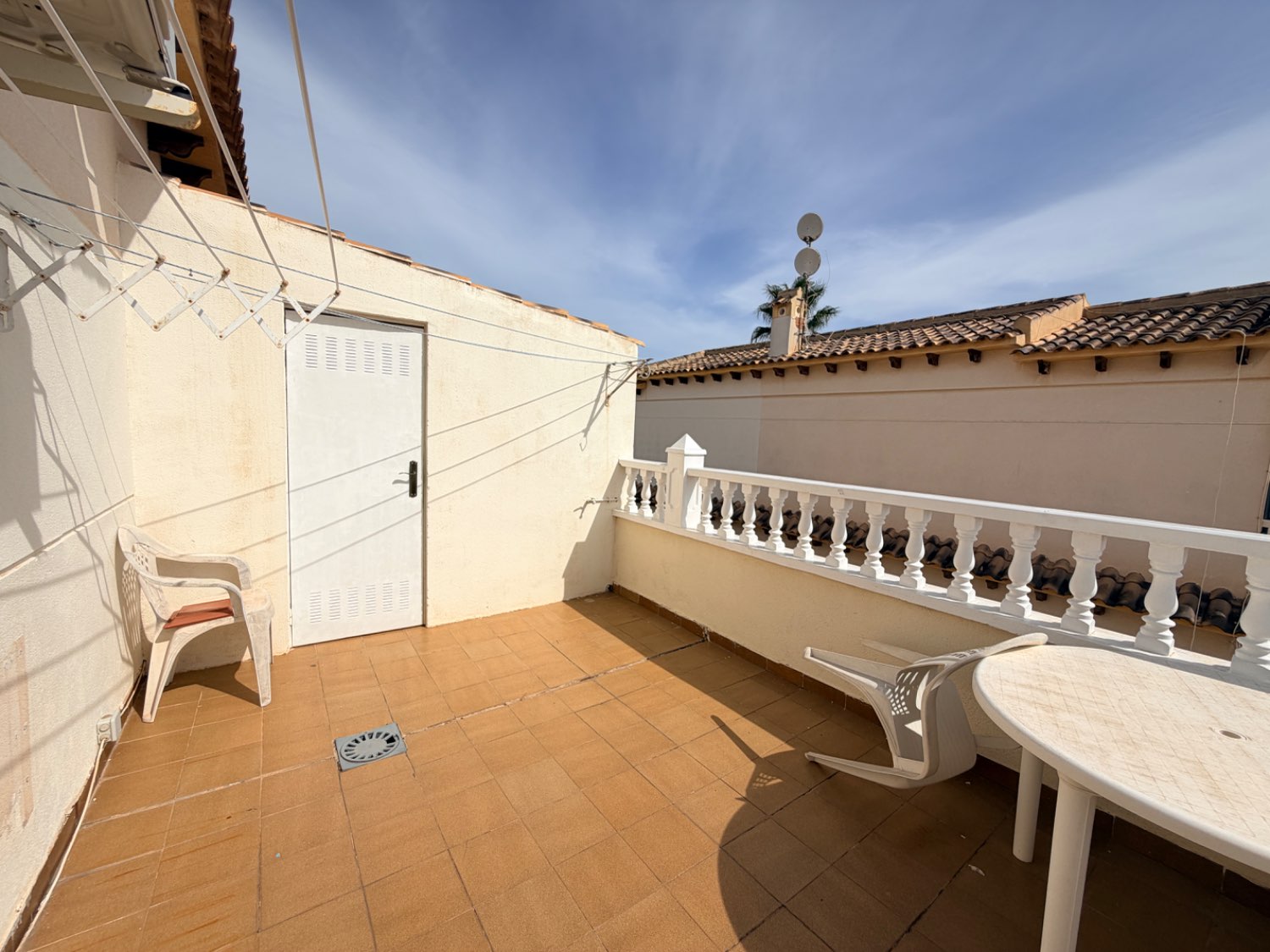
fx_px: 514
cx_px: 635
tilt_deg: -4.4
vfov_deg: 85.7
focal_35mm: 14
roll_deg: -1.0
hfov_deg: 102.1
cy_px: 476
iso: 20
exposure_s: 1/1399
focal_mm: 2.22
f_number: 2.2
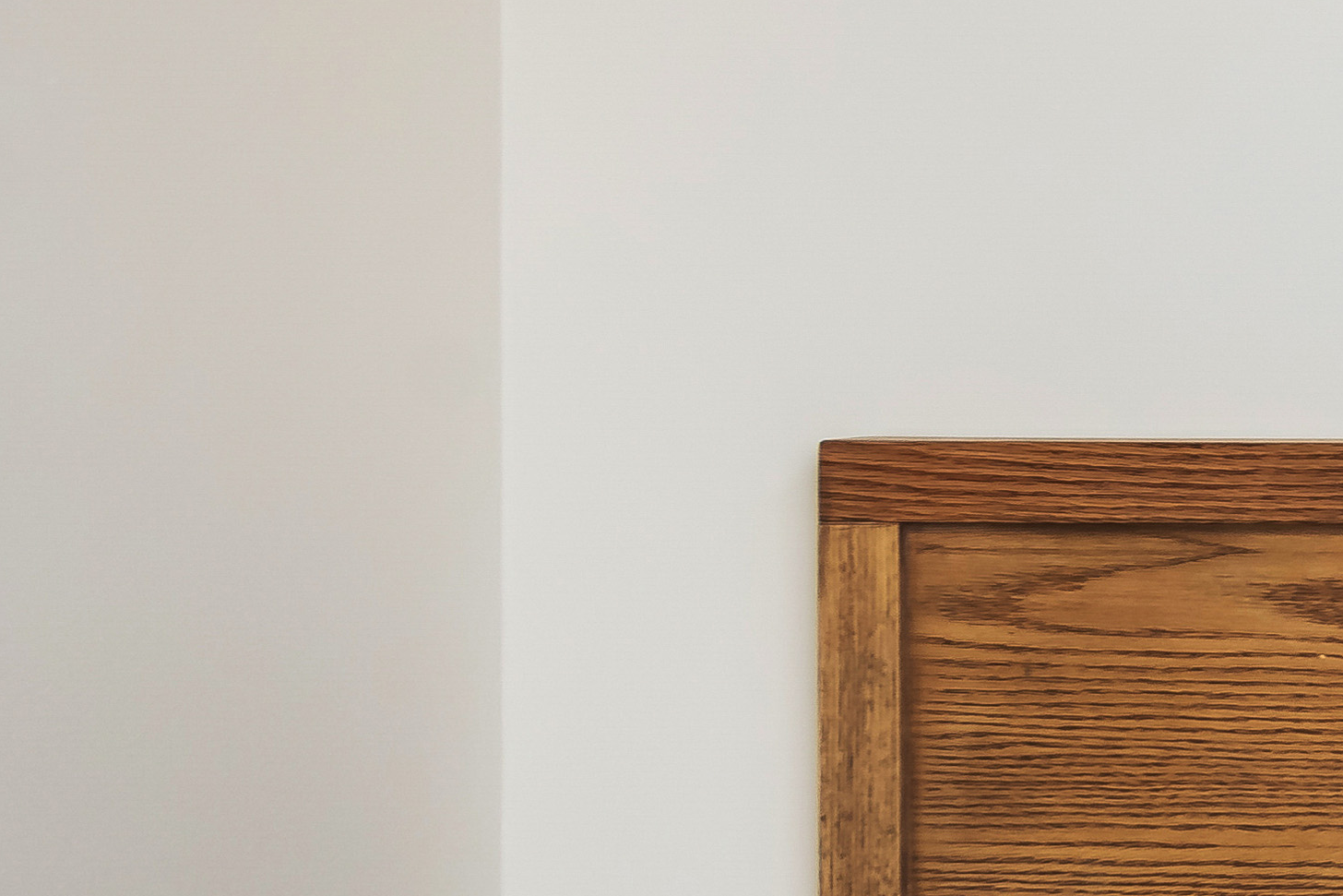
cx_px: 3306
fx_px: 4850
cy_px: 340
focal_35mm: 130
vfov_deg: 10.5
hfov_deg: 12.2
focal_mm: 23
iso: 400
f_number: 8
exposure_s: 1/80
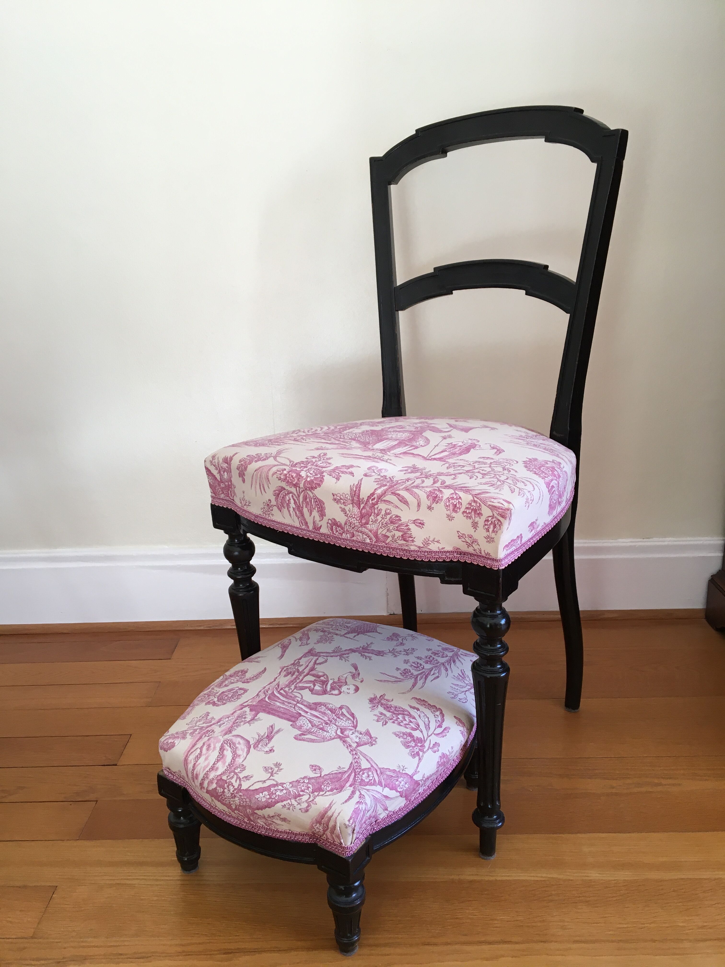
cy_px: 484
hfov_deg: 48.2
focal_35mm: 29
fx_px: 810
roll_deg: +0.3
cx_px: 362
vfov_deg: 61.7
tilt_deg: -18.5
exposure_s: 1/33
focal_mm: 4.15
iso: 32
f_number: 2.2
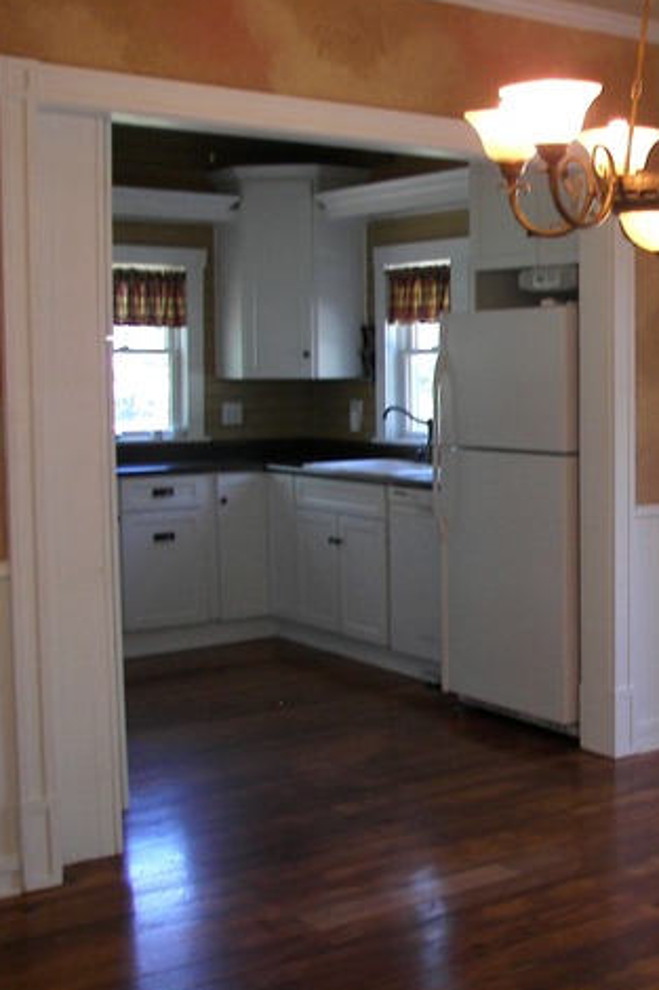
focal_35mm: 51
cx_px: 617
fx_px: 1401
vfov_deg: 38.9
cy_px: 499
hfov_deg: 25.5
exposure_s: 1/30
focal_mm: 6
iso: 64
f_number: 2.8
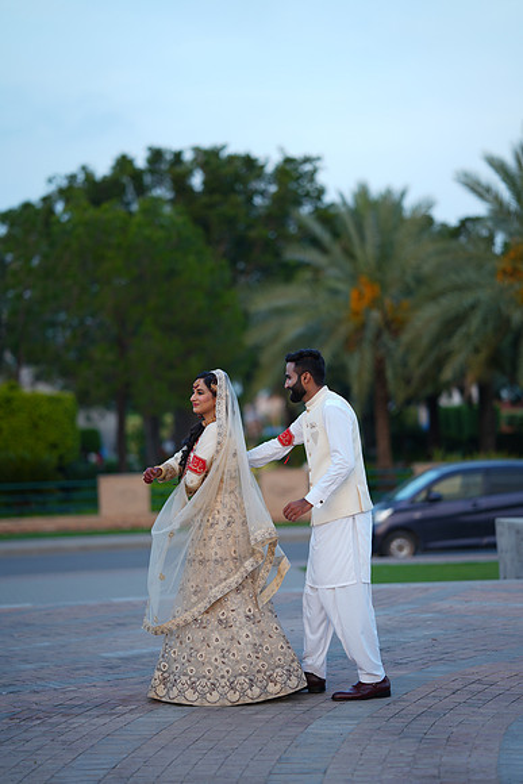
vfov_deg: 23.9
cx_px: 262
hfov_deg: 16.1
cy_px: 392
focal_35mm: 85
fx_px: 1851
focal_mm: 85
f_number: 1.4
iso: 80
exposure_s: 1/400
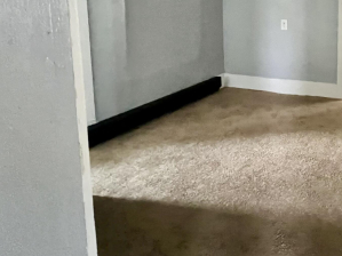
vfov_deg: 43.8
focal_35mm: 29
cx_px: 360
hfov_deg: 47.9
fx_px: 286
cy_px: 24
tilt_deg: -11.5
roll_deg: +1.5
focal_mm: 1.57
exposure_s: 1/60
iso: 1000
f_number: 1.8
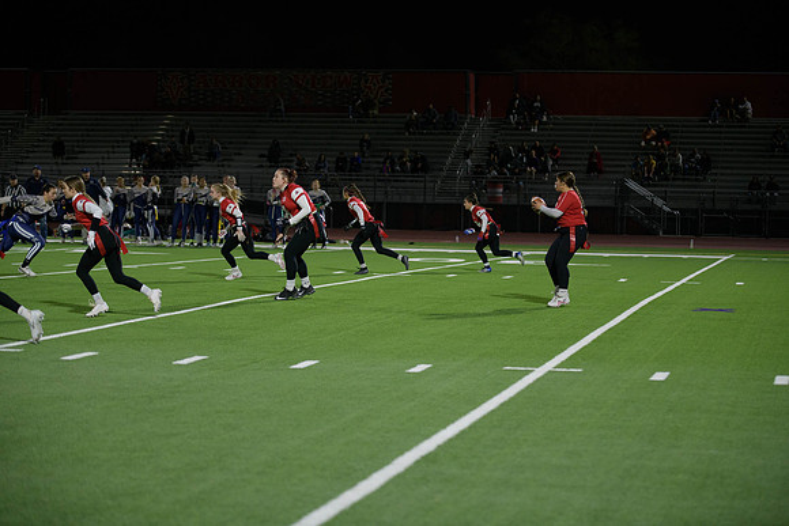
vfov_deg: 14.4
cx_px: 394
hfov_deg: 21.5
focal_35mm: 95
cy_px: 263
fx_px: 2082
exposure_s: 1/640
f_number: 2.8
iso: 2000
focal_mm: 95
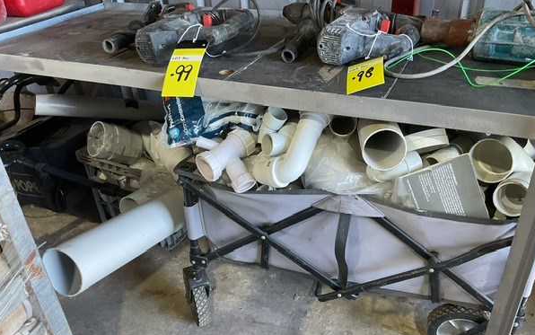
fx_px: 481
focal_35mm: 33
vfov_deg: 38.1
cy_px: 215
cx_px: 284
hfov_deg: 58.1
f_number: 1.8
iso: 80
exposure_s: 1/50
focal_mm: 3
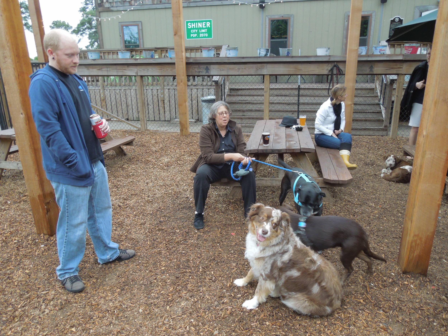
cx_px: 224
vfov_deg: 54.9
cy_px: 168
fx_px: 324
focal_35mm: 25
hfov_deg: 69.4
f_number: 3.3
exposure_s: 1/30
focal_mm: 4.5
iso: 140
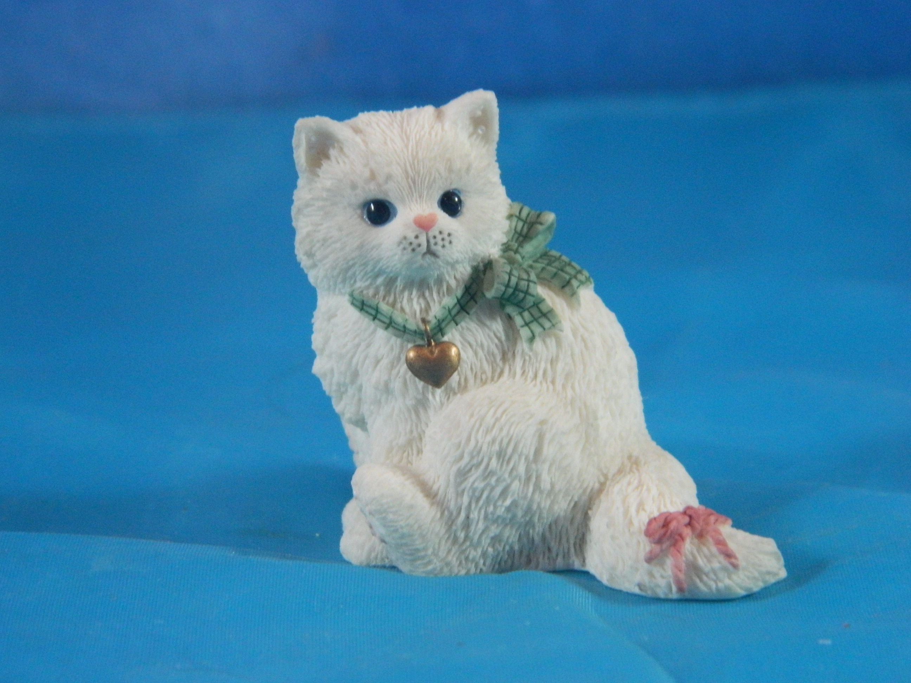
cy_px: 342
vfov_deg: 9.9
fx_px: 3948
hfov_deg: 13.2
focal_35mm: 150
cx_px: 456
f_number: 4.9
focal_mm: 27
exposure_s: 1/30
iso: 400
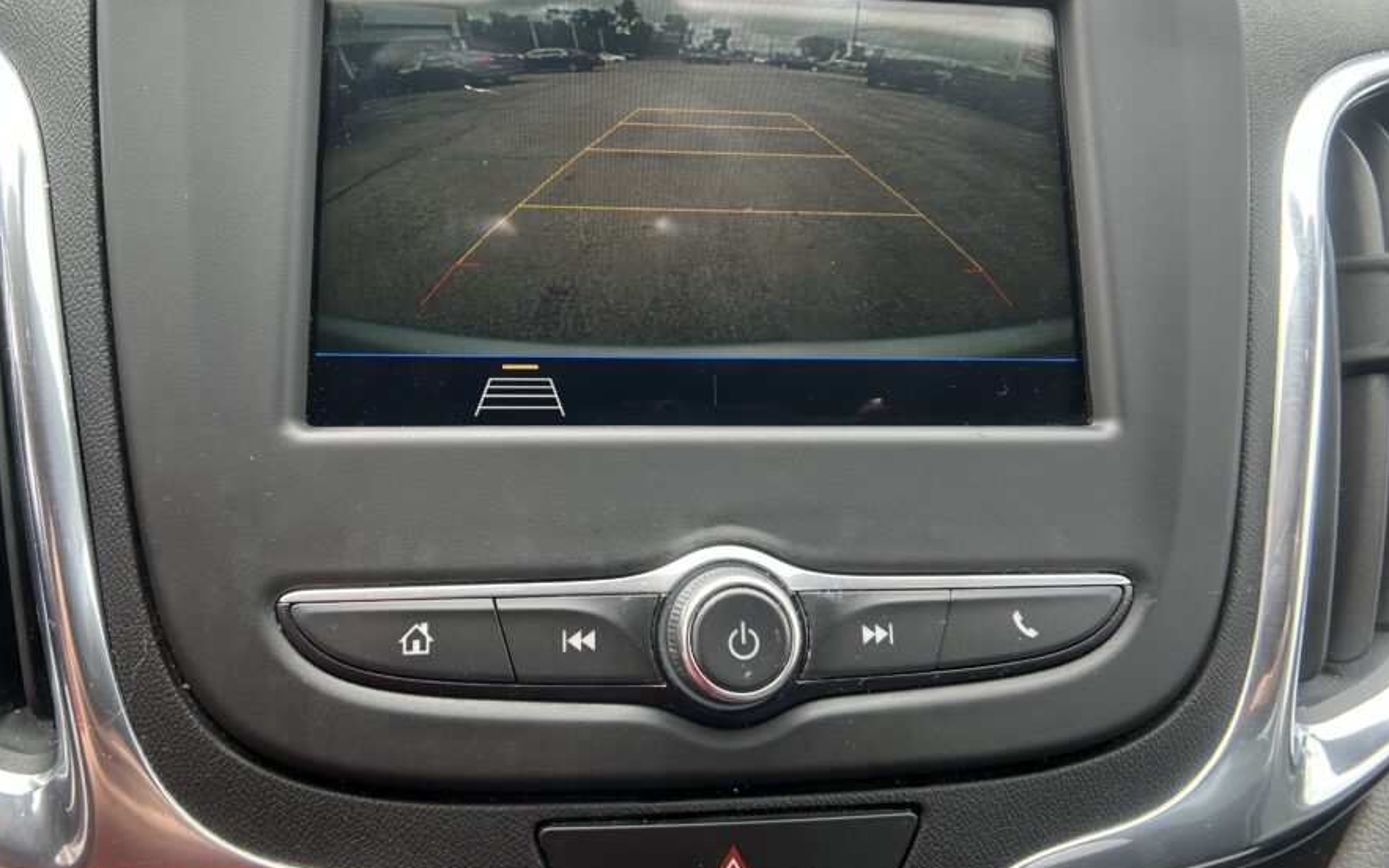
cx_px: 616
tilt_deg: -27.1
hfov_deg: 59.5
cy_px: 375
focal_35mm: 32
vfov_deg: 39.3
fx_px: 1211
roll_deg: -3.3
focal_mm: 5.7
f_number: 1.5
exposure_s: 1/205
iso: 40
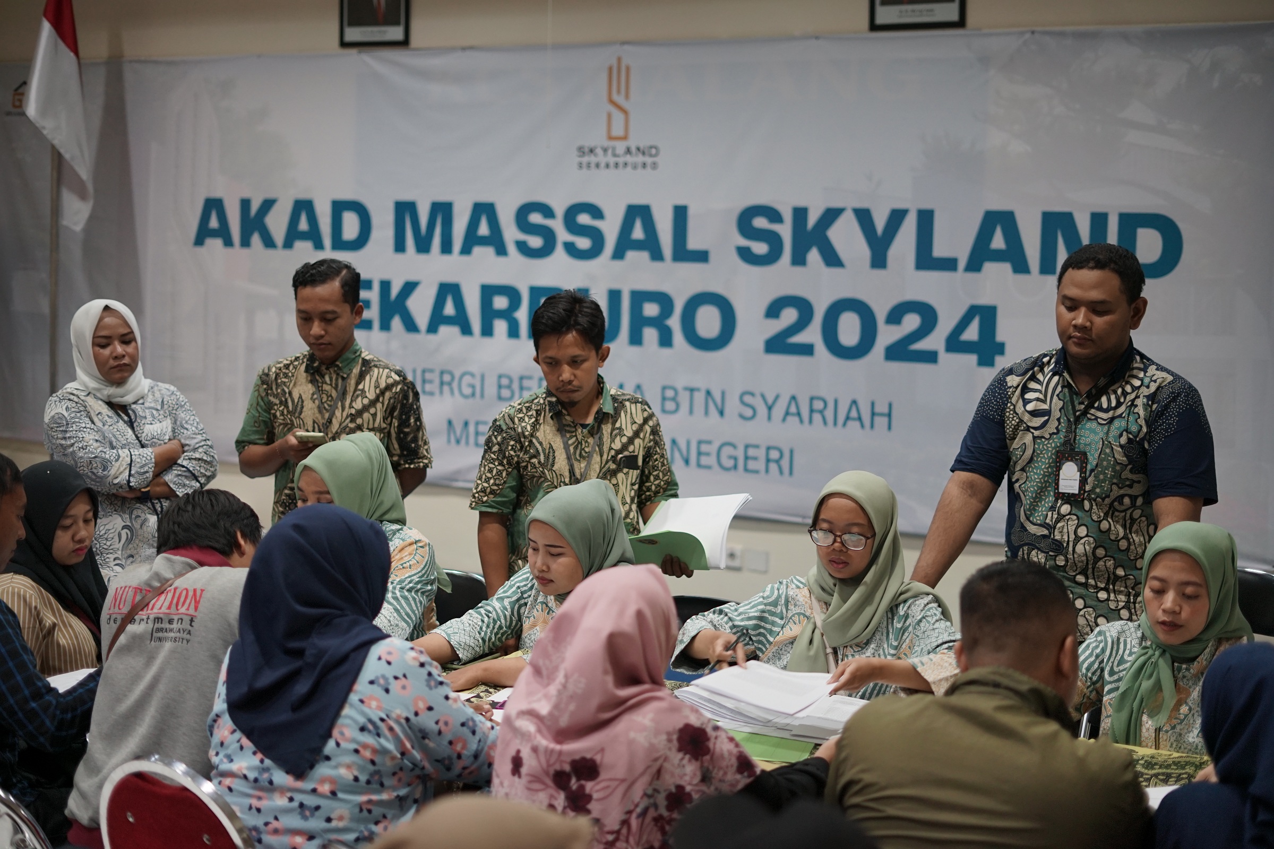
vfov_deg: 27.0
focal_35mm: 50
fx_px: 1769
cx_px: 637
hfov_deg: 39.6
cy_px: 424
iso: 500
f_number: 1.8
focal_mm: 50
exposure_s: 1/125
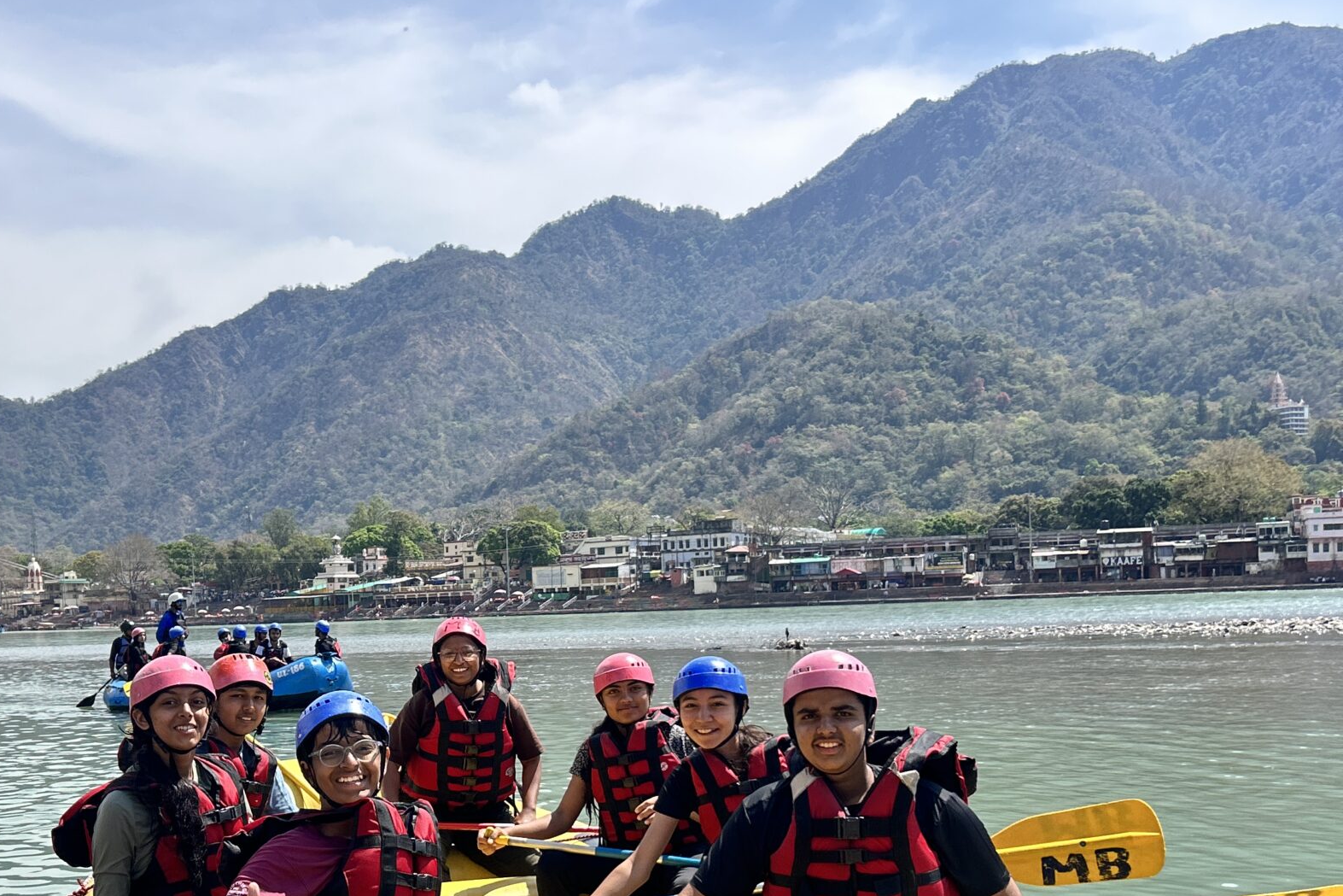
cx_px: 469
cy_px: 665
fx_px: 1641
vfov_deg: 30.1
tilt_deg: -1.6
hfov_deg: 44.0
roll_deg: +1.8
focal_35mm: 44
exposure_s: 1/1645
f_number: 1.5
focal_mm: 5.7
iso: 50
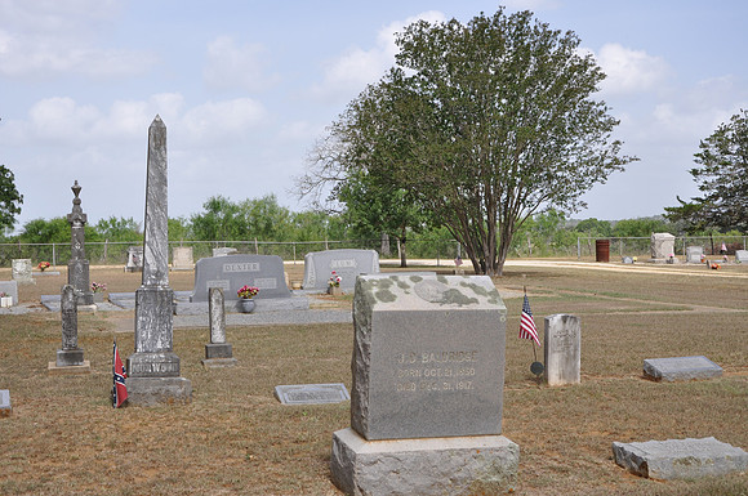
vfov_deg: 23.7
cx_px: 374
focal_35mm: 57
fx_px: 1183
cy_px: 248
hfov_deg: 35.1
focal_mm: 38
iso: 200
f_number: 9
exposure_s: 1/80
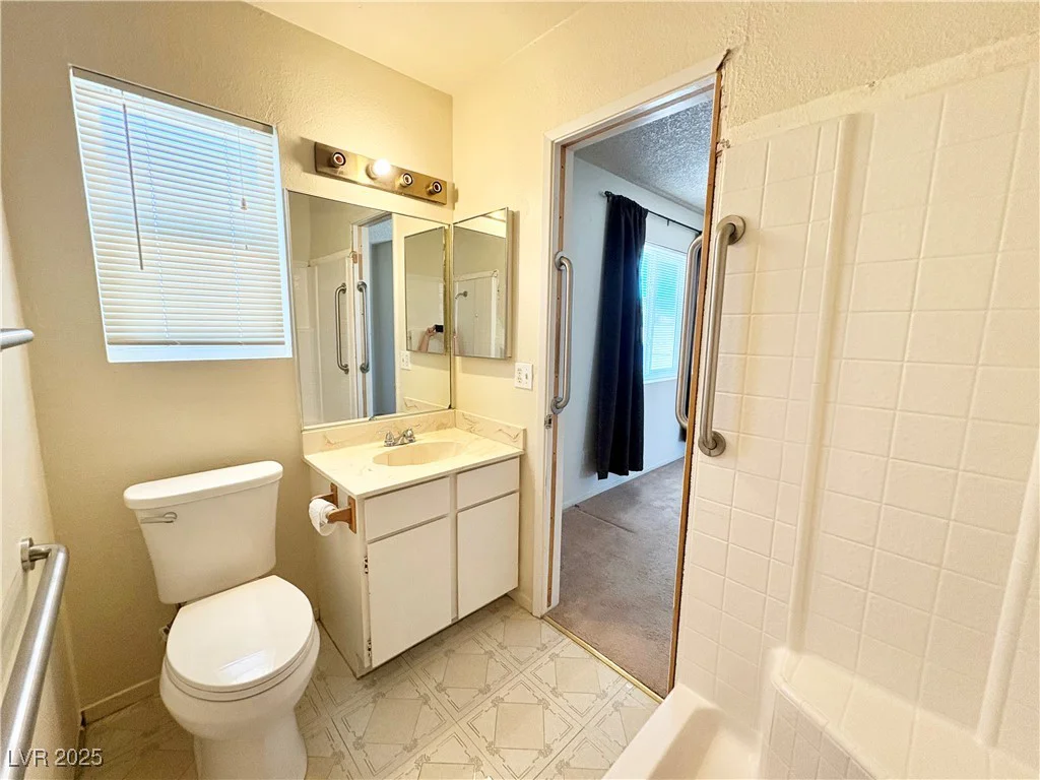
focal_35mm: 14
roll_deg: -1.1
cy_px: 390
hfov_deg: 102.1
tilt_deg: -9.3
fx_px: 421
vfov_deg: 85.7
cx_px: 520
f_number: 2.2
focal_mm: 2.22
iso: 320
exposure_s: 1/120
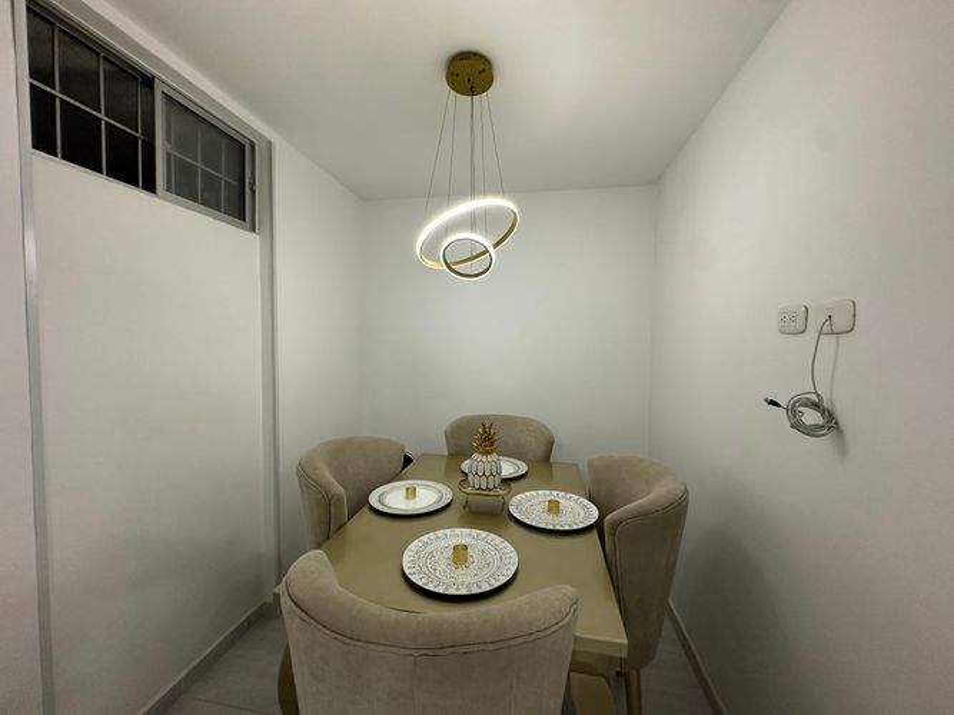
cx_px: 477
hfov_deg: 102.1
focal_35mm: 14
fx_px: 386
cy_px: 358
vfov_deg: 85.7
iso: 160
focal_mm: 2.22
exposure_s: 1/60
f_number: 2.2
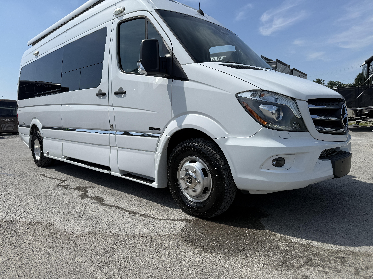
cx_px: 186
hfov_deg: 71.6
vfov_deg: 56.8
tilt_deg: -4.6
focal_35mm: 24
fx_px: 259
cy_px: 140
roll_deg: +0.7
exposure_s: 1/7353
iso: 80
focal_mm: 6.76
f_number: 1.78
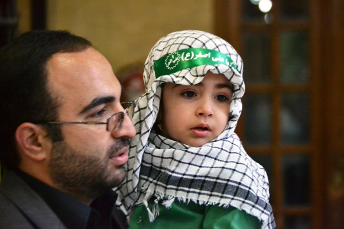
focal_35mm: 128
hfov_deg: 16.1
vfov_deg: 10.8
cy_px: 114
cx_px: 172
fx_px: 1218
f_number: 4.5
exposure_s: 1/60
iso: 3200
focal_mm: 85
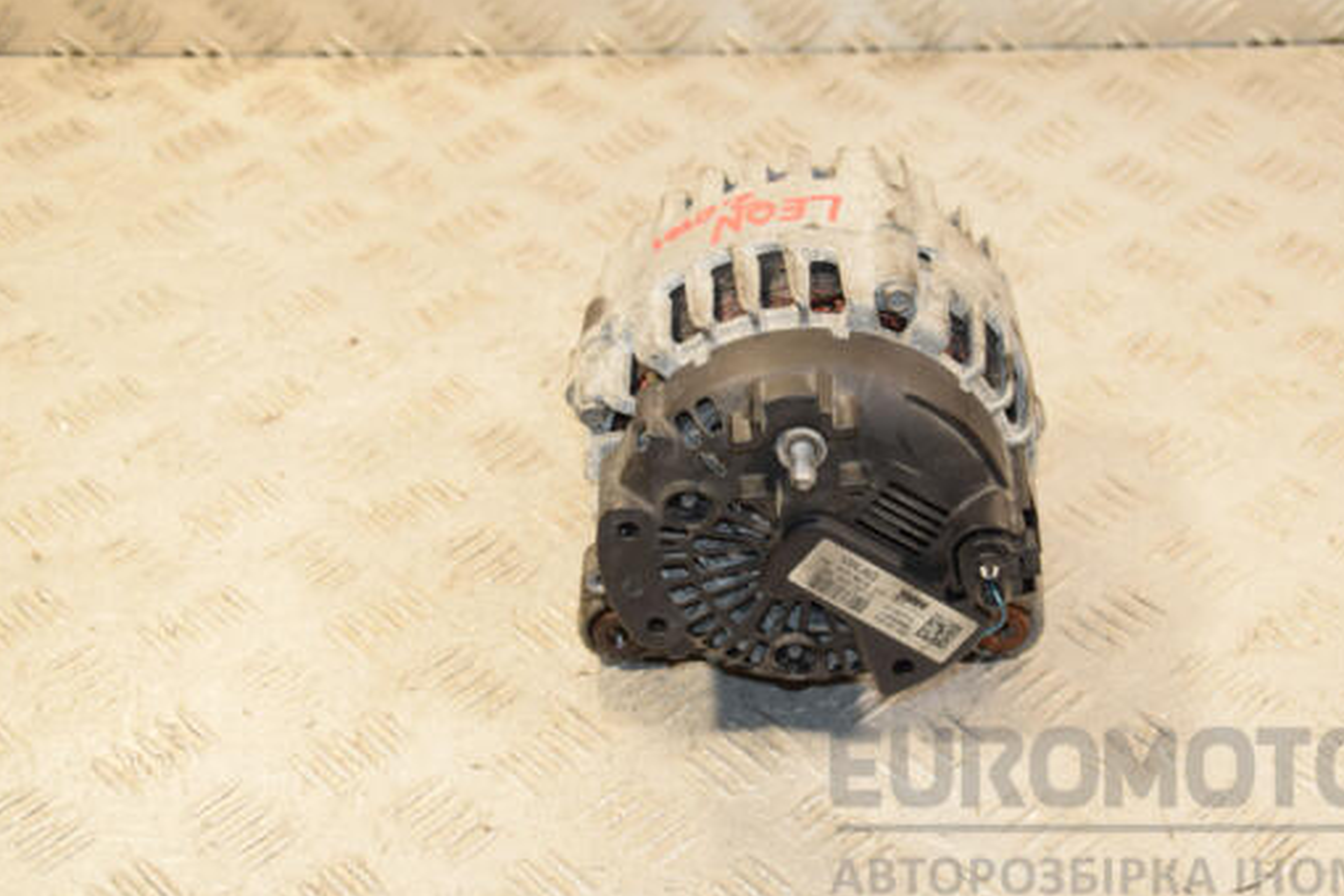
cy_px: 416
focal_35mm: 67
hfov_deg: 30.0
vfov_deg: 20.3
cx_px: 780
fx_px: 2501
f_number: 6.3
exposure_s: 1/200
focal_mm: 38
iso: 800
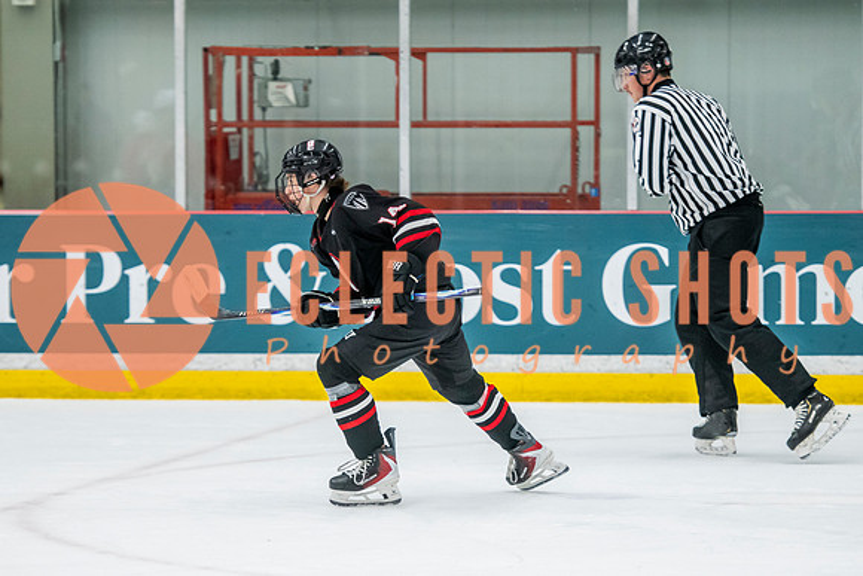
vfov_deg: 6.6
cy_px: 307
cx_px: 417
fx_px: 4962
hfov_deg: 9.9
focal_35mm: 207
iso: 2000
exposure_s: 1/640
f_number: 3.2
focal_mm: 140
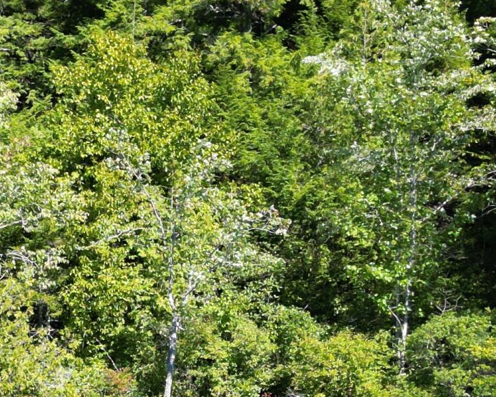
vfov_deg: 15.9
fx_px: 1410
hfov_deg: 19.4
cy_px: 350
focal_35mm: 96
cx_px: 1
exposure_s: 1/1250
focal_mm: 6.72
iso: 110
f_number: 1.7
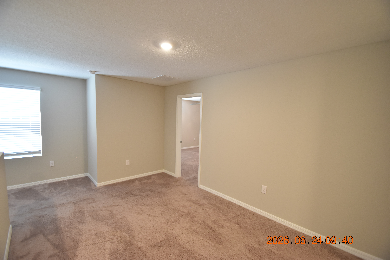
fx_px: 162
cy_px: 130
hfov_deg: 100.4
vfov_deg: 77.3
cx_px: 195
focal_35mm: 15
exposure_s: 1/45
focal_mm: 10
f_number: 3.5
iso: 800
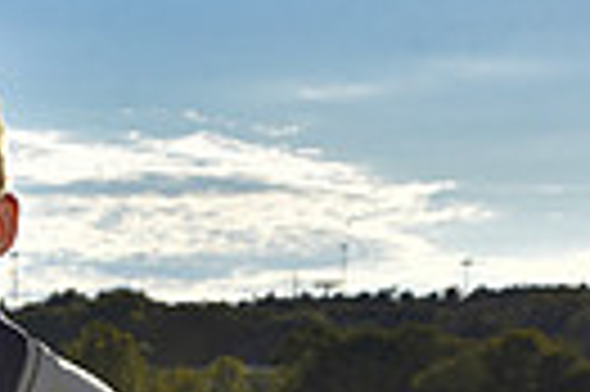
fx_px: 3634
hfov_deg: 9.1
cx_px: -185
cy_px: 759
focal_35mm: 222
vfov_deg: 6.0
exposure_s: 1/500
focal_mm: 50
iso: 200
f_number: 11
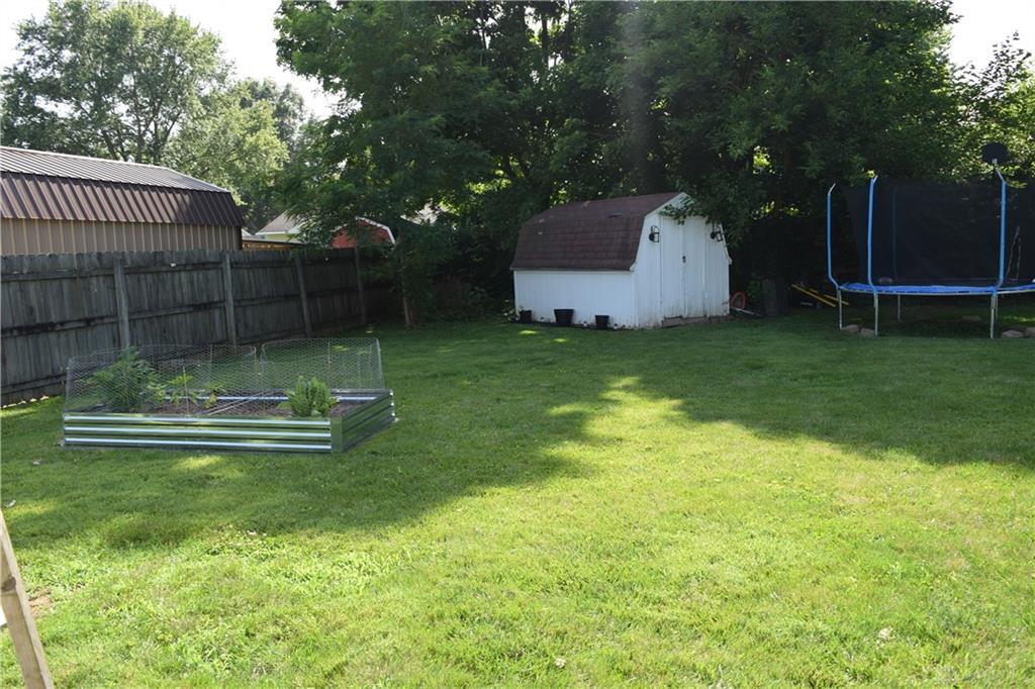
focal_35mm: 27
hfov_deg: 67.4
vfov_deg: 47.9
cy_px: 344
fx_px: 776
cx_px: 518
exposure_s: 1/160
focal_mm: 18
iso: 100
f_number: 5.6
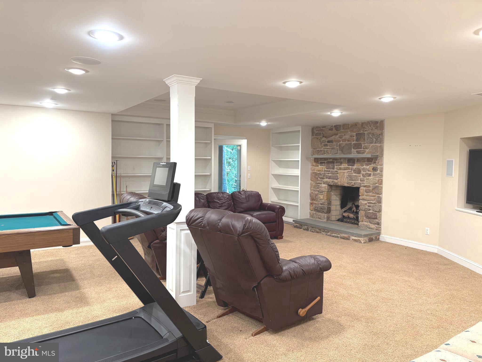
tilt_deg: -2.5
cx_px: 241
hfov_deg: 67.3
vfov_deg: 53.1
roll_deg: -0.5
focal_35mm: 26
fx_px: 362
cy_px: 181
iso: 125
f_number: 1.6
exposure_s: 1/60
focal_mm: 5.96
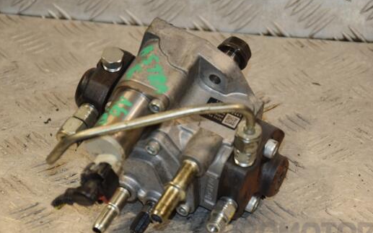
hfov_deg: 12.0
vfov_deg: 7.5
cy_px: 137
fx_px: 1769
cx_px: 190
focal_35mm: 174
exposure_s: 1/160
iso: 800
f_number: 5.6
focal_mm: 98
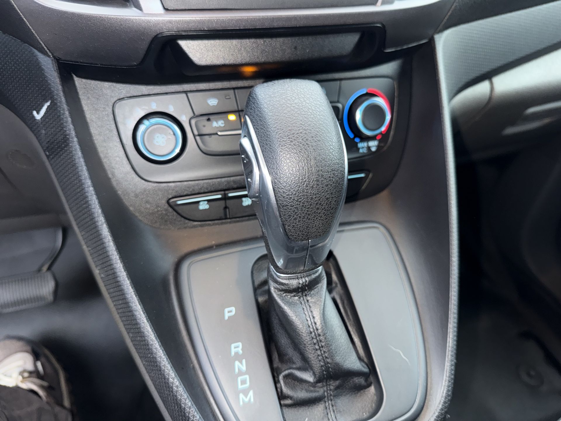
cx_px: 280
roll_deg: -3.6
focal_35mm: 24
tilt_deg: -37.3
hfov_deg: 71.6
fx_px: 389
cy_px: 210
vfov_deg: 56.8
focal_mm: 6.76
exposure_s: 1/9
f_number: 1.78
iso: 125
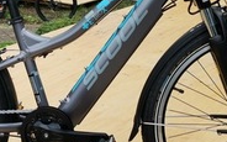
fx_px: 464
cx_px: 81
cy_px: 15
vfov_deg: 17.1
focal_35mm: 75
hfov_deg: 27.4
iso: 50
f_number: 1.8
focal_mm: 4.75
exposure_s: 1/1111
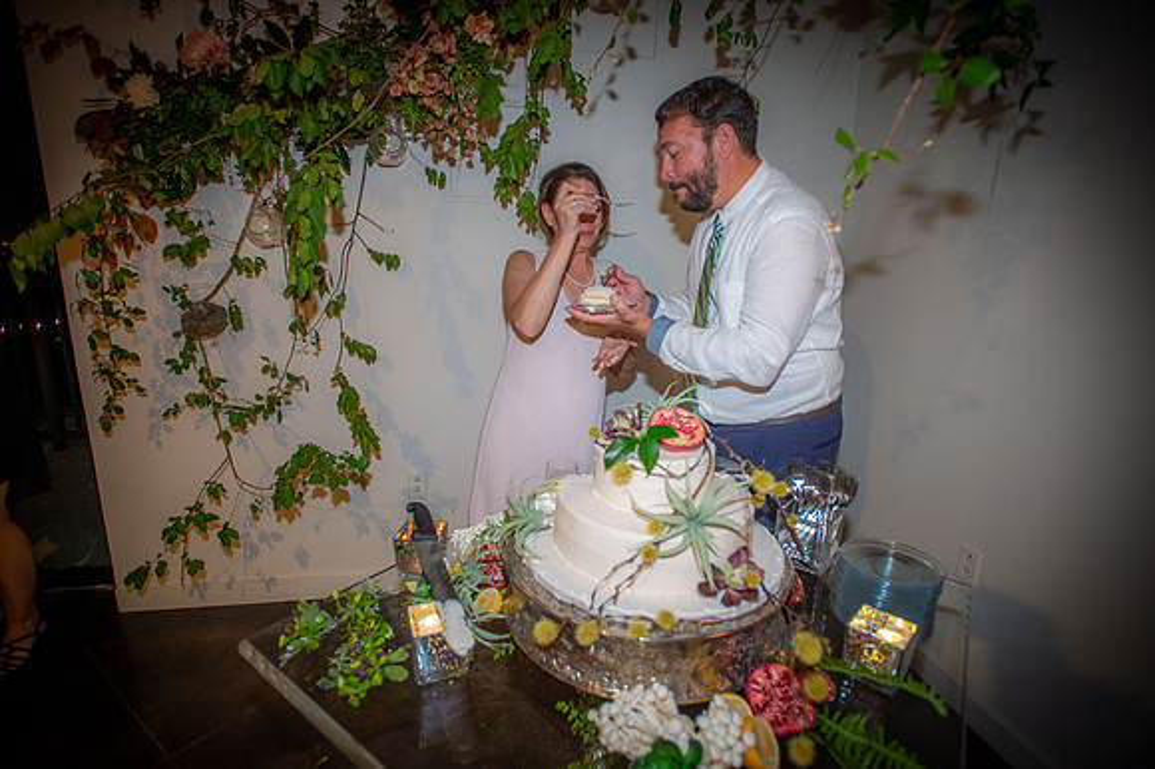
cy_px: 384
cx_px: 578
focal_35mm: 17
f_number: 2.8
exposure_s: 1/80
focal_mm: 17
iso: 1600
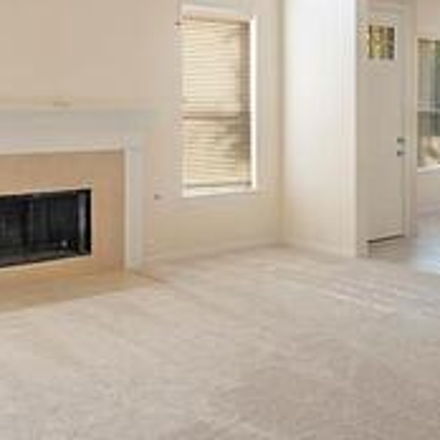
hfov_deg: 35.9
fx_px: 676
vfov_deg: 35.2
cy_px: 109
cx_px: 276
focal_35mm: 47
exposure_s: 1/25
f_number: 8
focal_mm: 10
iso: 100
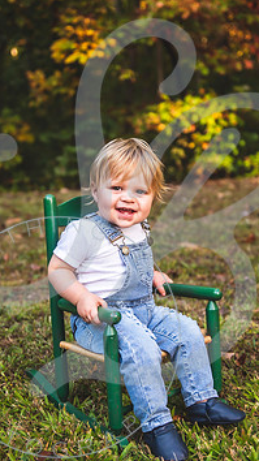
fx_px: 684
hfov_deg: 21.4
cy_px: 238
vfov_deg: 37.2
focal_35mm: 56
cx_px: 118
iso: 100
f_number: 2.8
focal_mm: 42
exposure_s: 1/200
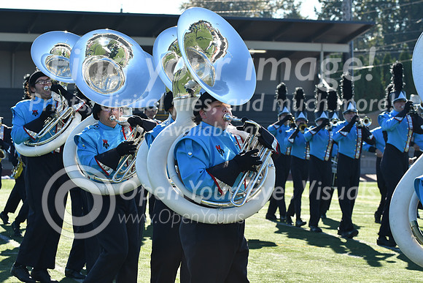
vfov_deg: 10.2
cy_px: 142
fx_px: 1587
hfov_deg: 15.2
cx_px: 212
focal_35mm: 135
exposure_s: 1/800
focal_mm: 90
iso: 250
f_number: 5.6
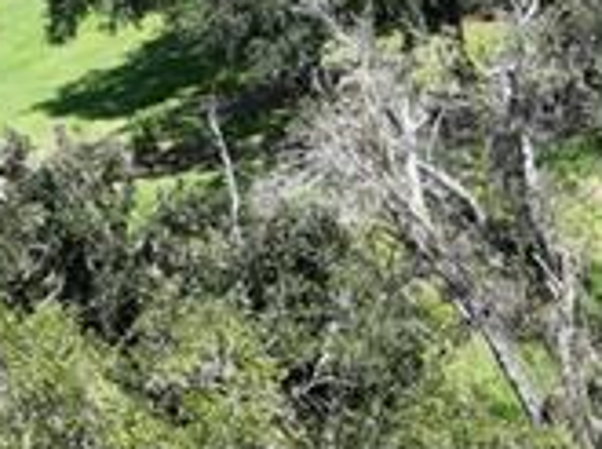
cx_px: 1700
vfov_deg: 8.4
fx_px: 2586
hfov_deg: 10.3
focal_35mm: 149
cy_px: 1351
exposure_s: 1/2000
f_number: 3.2
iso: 110
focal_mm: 12.29
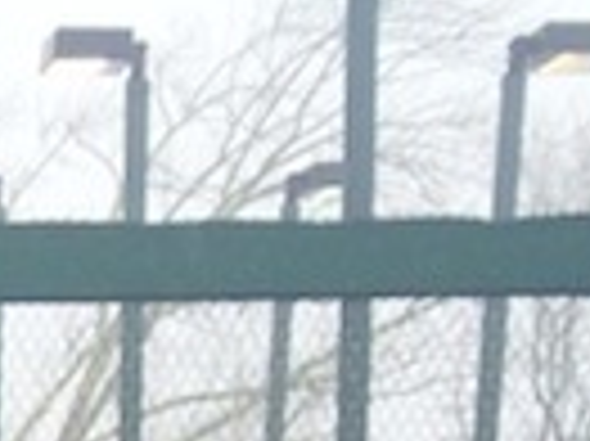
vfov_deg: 7.4
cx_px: -640
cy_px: 1220
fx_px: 3116
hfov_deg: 9.9
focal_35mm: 183
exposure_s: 1/519
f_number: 2.2
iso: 32
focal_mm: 4.12
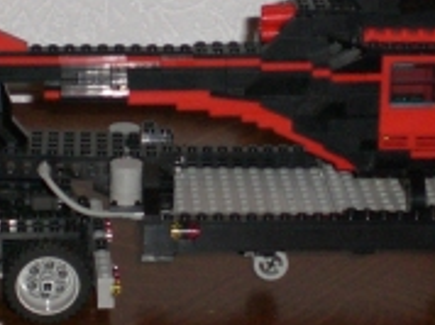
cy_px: 100
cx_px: 271
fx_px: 1719
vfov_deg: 10.8
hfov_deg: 14.4
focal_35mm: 137
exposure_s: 1/60
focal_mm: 6.3
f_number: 3.1
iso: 200
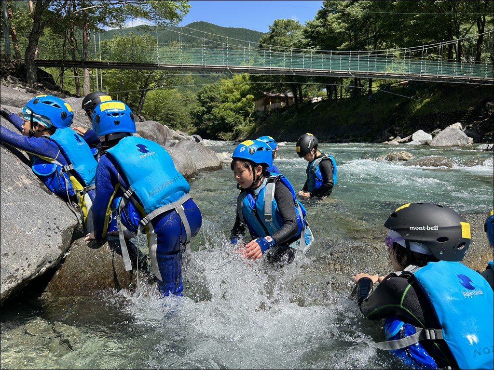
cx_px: 247
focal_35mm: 26
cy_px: 185
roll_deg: +0.4
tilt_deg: -7.1
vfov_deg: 53.1
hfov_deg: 67.3
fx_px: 371
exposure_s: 1/2841
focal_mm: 5.7
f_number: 1.5
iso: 50
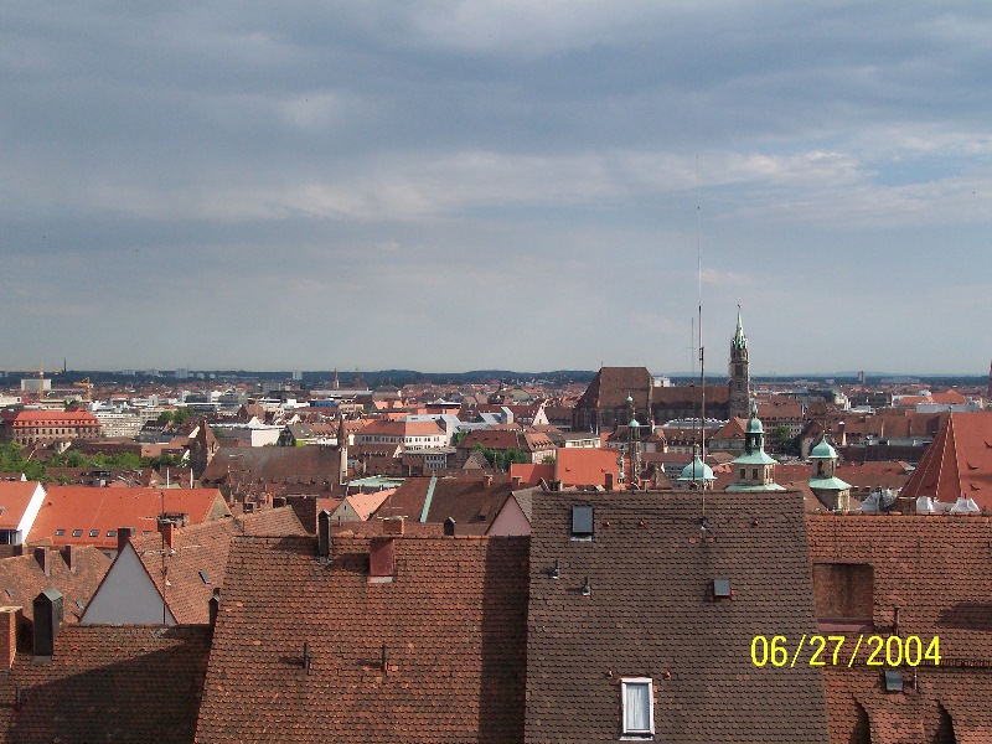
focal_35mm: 51
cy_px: 372
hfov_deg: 37.5
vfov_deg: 28.6
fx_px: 1462
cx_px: 496
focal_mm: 10.7
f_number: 5.6
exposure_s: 1/700
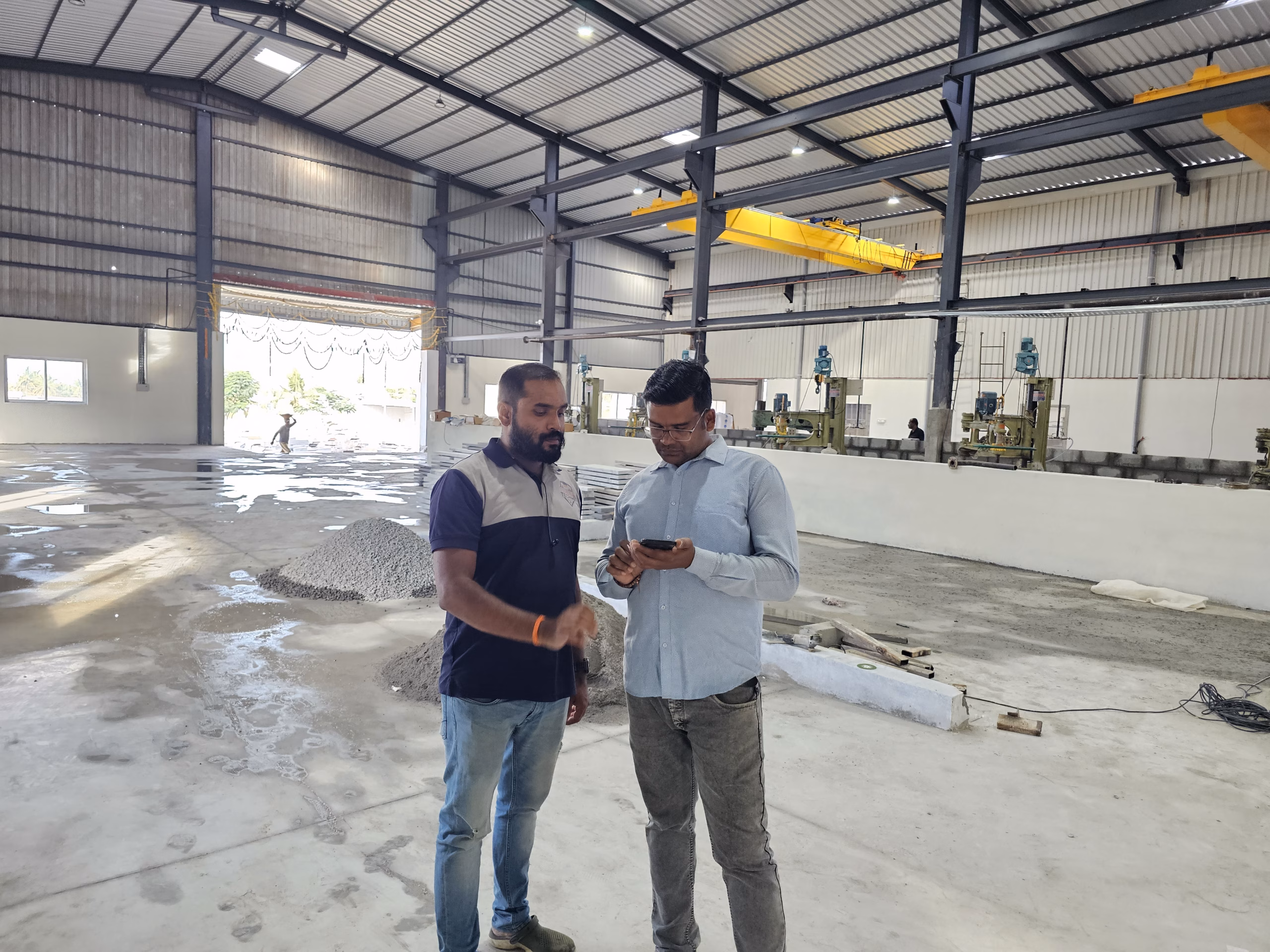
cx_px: 635
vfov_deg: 58.9
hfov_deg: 73.9
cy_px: 476
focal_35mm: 23
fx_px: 844
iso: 250
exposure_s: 1/100
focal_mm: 6.3
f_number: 1.7
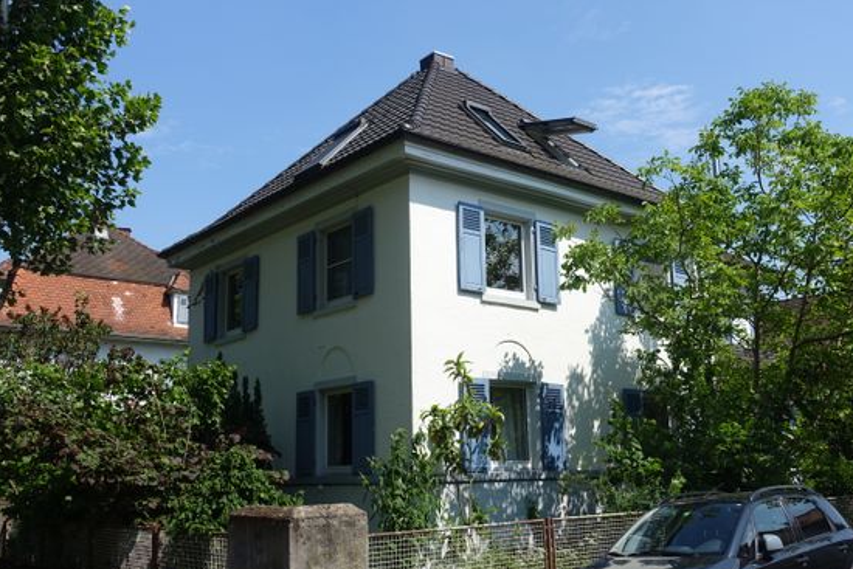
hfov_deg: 53.1
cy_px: 307
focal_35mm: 36
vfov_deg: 36.9
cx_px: 451
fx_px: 853
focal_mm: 12.2
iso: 125
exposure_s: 1/500
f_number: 5.6
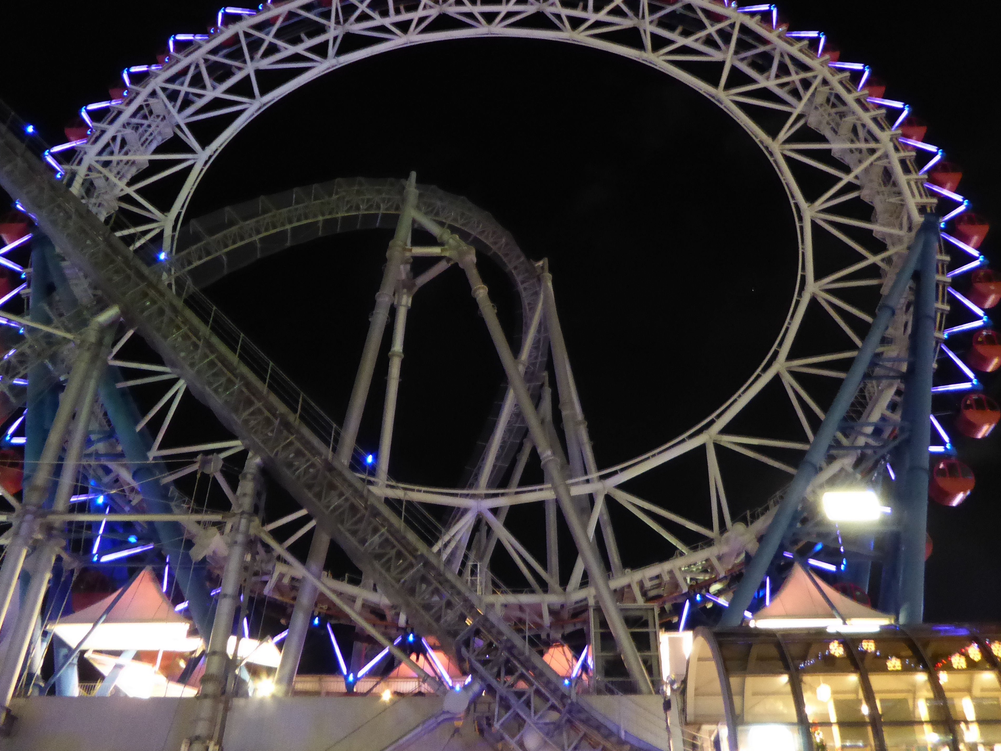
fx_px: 925
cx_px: 504
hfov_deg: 56.8
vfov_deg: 44.1
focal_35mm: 32
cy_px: 352
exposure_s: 1/4
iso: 1000
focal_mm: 4.3
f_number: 3.3
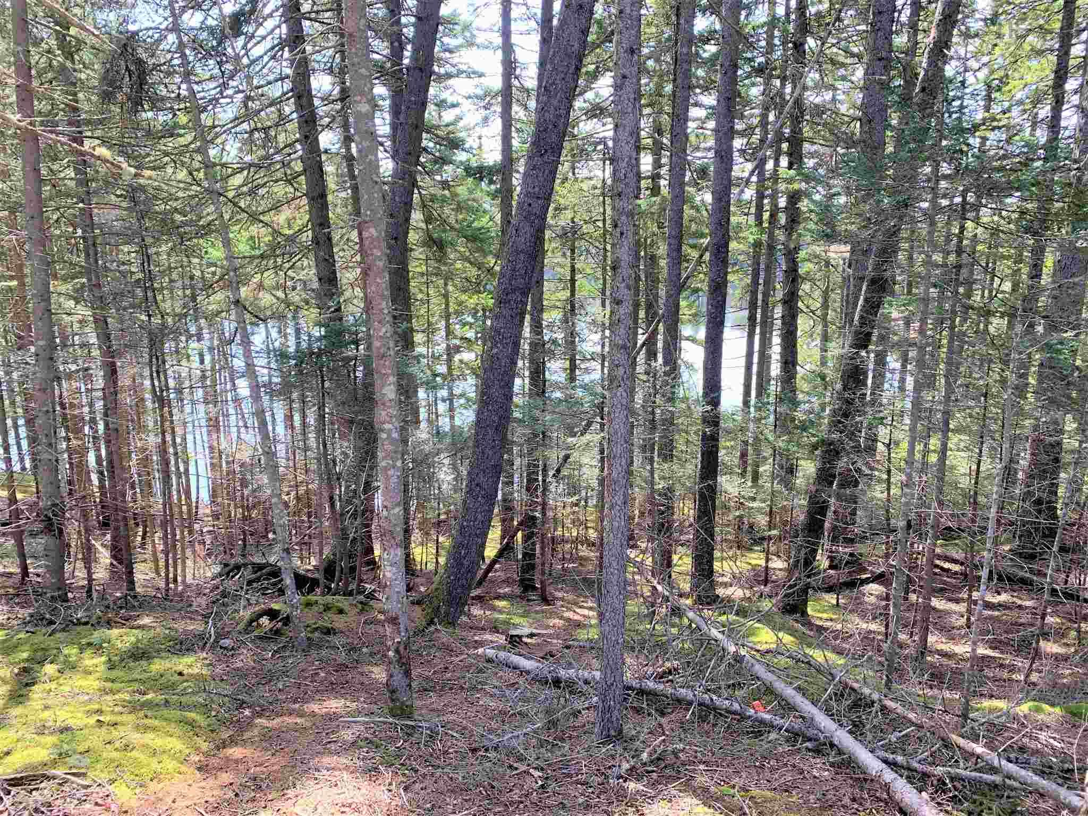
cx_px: 544
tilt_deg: -11.1
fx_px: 817
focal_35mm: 26
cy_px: 408
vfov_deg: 53.1
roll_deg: +0.5
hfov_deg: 67.3
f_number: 1.8
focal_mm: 4.25
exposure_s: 1/122
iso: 25
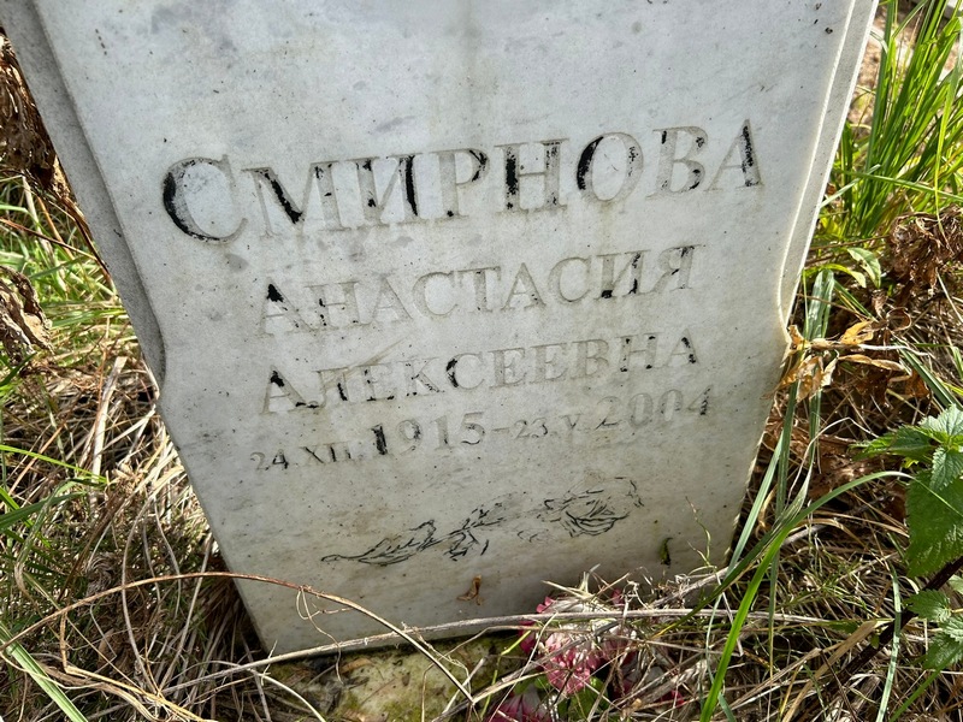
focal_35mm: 26
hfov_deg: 67.3
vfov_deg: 53.1
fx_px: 723
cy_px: 361
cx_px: 482
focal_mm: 5.7
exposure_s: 1/1280
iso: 50
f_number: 1.5
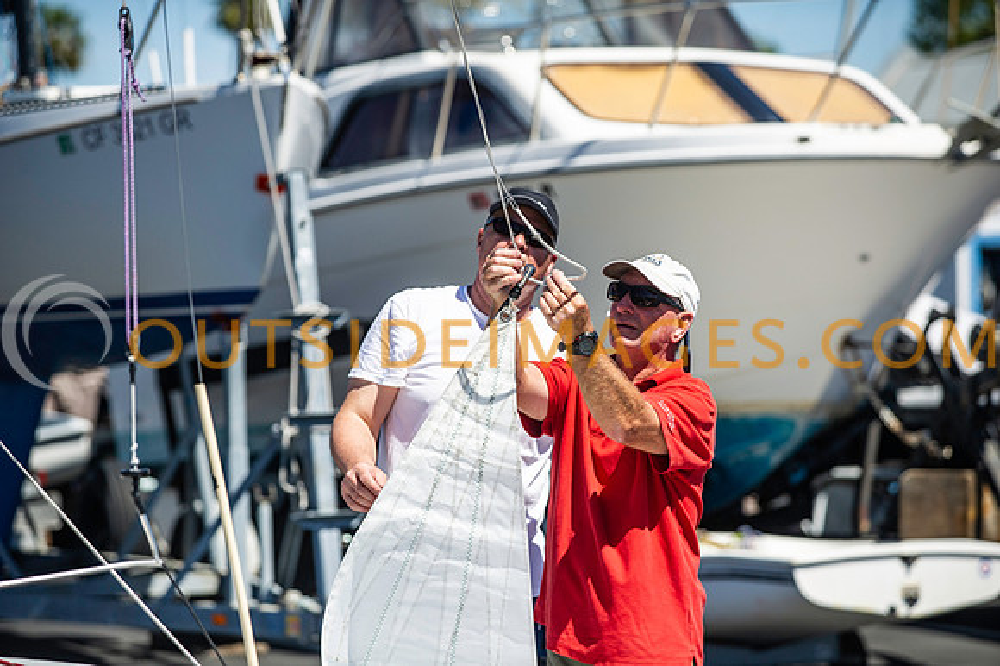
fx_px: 4303
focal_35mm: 155
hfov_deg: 13.3
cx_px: 500
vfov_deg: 8.8
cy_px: 333
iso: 320
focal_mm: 155
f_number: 4
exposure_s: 1/4000
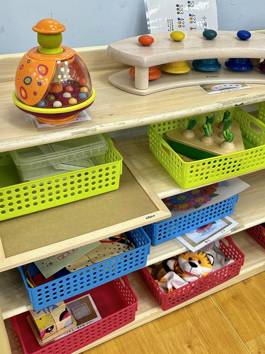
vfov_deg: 47.6
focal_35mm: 39
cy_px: 140
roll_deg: -4.5
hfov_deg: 36.3
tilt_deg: -31.1
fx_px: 398
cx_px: 186
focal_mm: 5.7
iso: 100
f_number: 1.5
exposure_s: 1/120
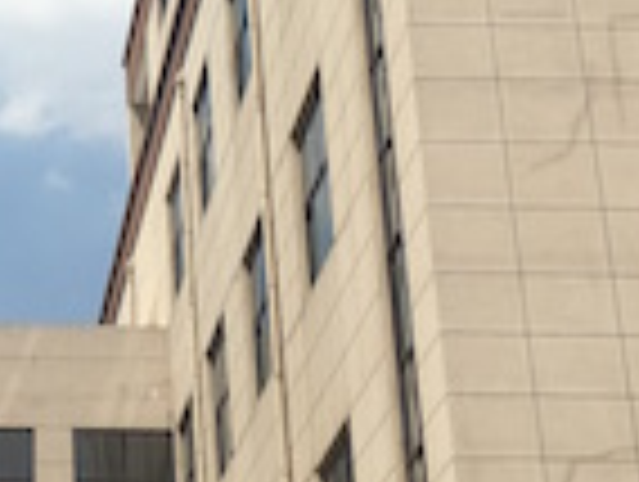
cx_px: -58
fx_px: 2385
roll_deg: -0.4
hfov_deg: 14.9
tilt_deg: +29.0
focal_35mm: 129
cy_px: -180
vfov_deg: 11.2
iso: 25
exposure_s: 1/2653
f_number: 2.2
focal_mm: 4.15
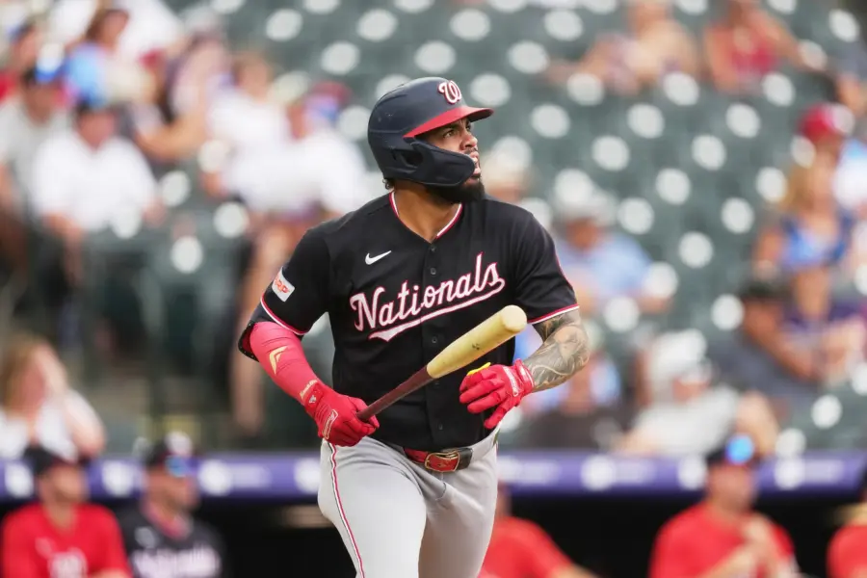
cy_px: 289
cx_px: 434
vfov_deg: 2.3
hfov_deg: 3.4
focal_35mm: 600
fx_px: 14449
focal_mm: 600
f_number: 4
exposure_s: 1/1250
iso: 800
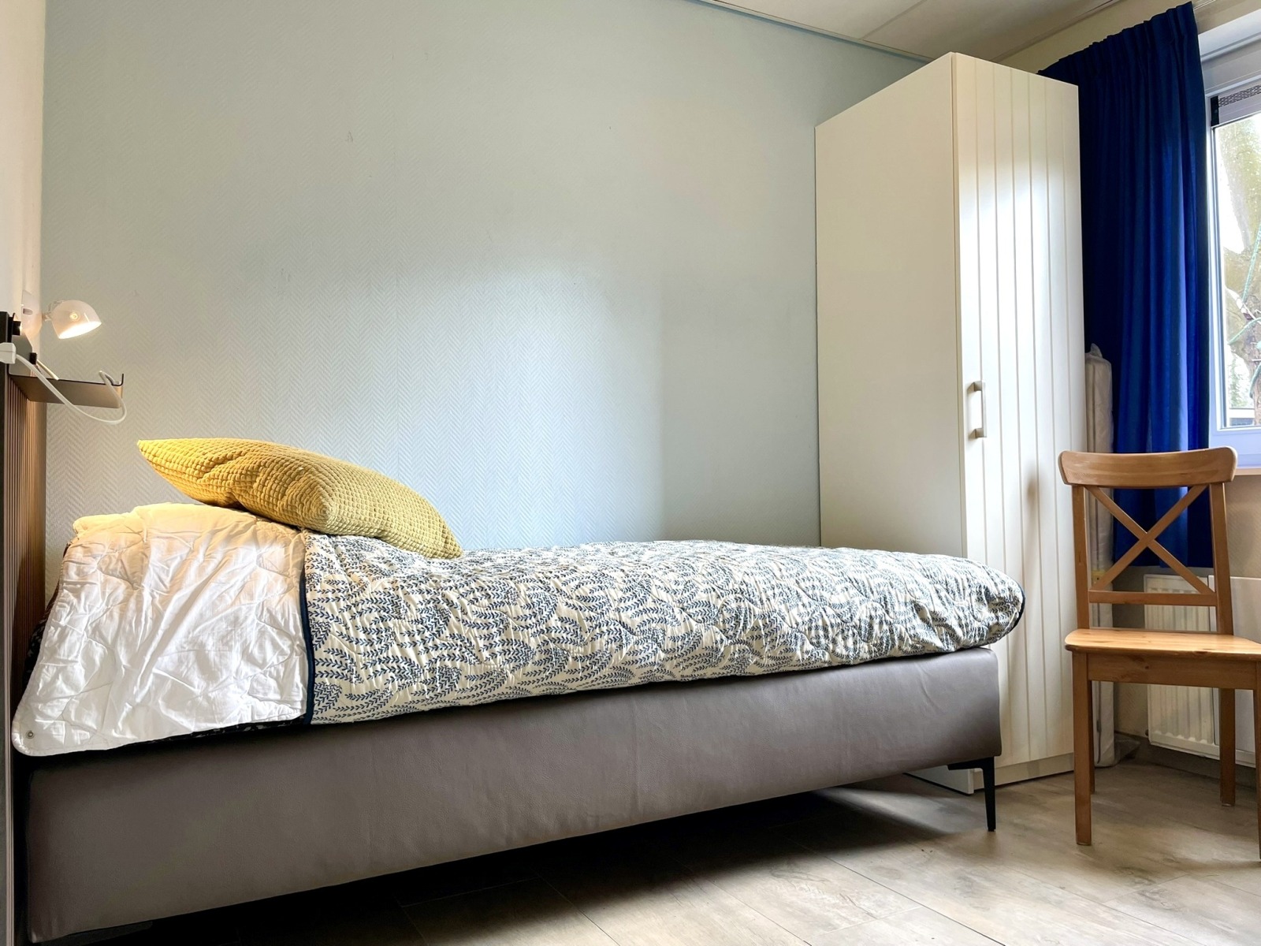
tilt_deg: +1.3
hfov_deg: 67.3
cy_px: 473
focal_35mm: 26
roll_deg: +0.7
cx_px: 630
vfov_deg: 53.1
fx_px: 947
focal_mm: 4.2
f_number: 1.6
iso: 64
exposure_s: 1/100
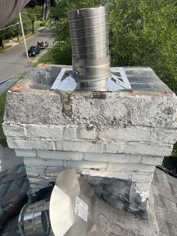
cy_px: 116
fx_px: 184
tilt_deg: -28.6
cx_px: 88
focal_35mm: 27
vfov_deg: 65.3
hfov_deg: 51.4
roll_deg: +2.4
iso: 32
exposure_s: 1/2020
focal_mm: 4.2
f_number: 1.6
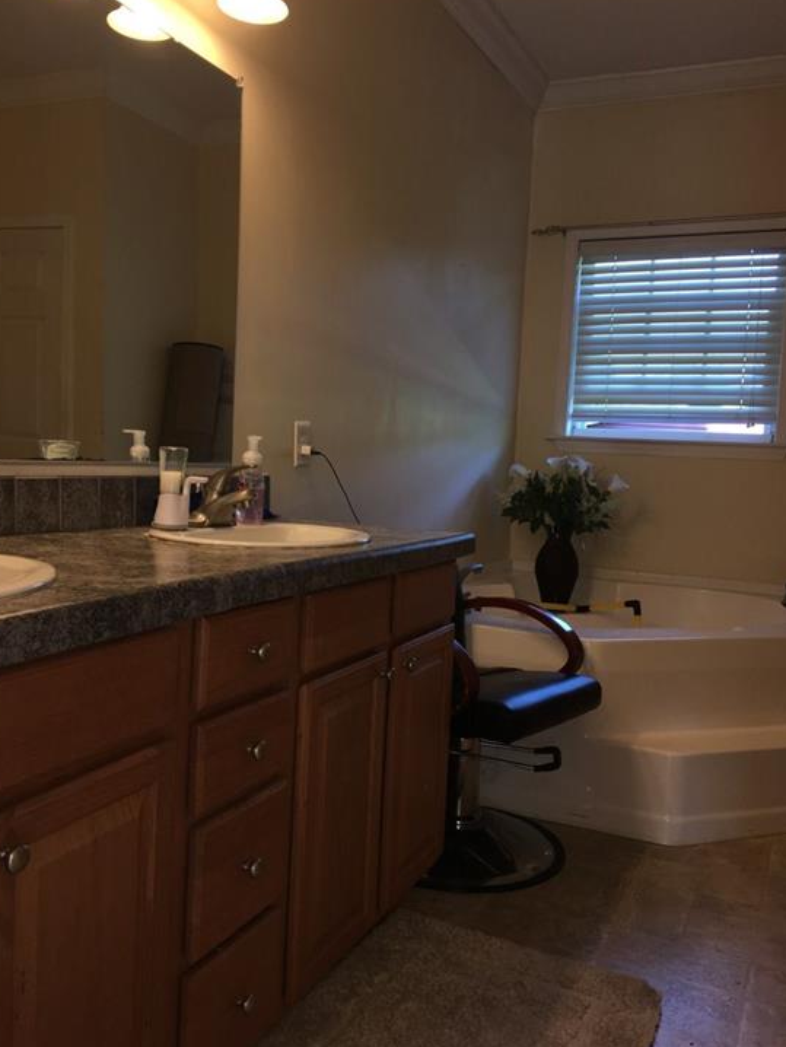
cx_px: 398
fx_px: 938
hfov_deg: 45.5
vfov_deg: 58.3
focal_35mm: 31
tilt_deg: -2.6
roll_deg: -2.8
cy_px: 516
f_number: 2.2
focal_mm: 4.15
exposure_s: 1/30
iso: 32
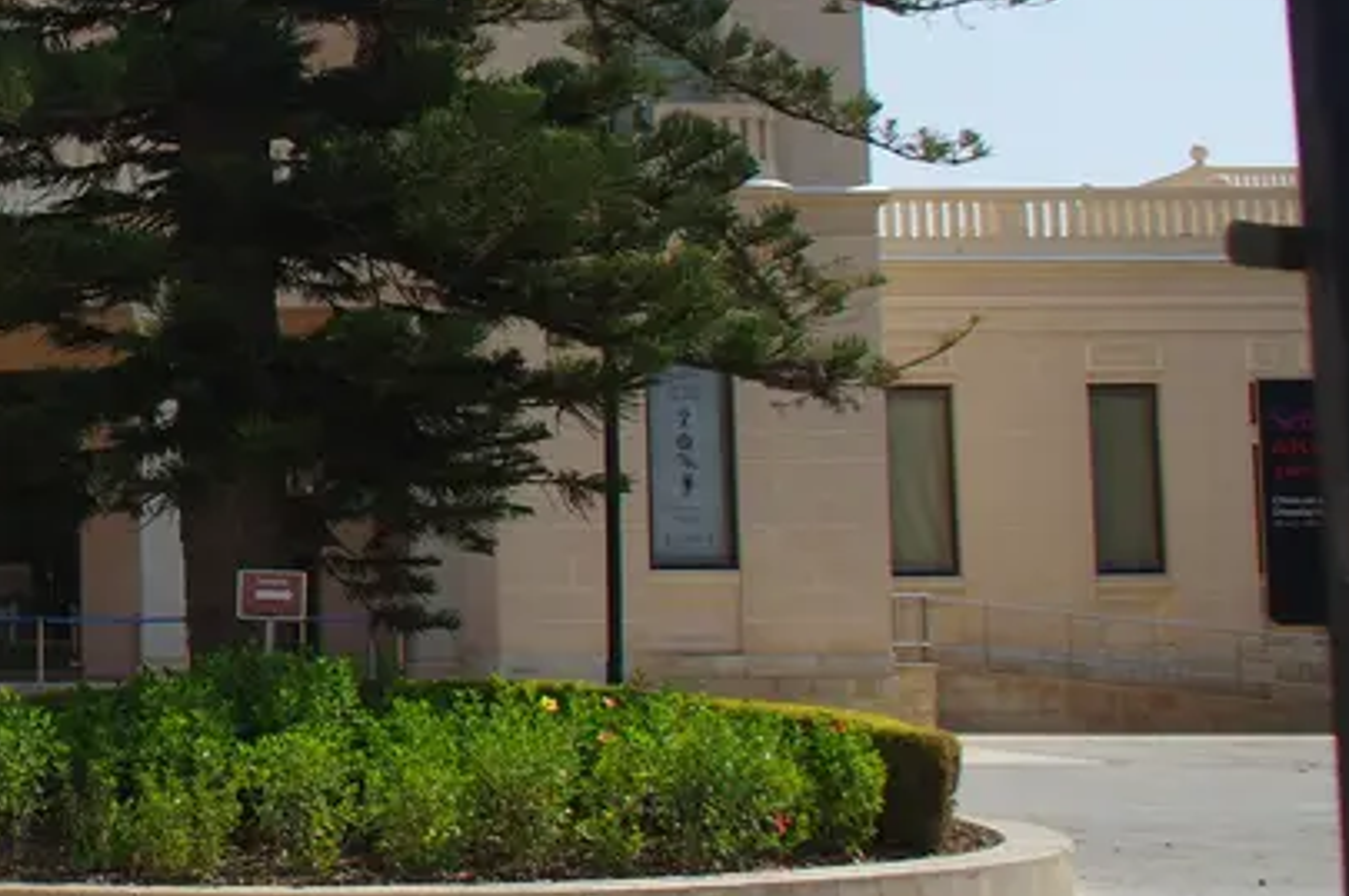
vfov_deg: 16.9
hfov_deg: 22.2
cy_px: 236
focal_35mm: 80
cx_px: -513
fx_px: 2994
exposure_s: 1/400
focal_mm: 18
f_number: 8
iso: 100
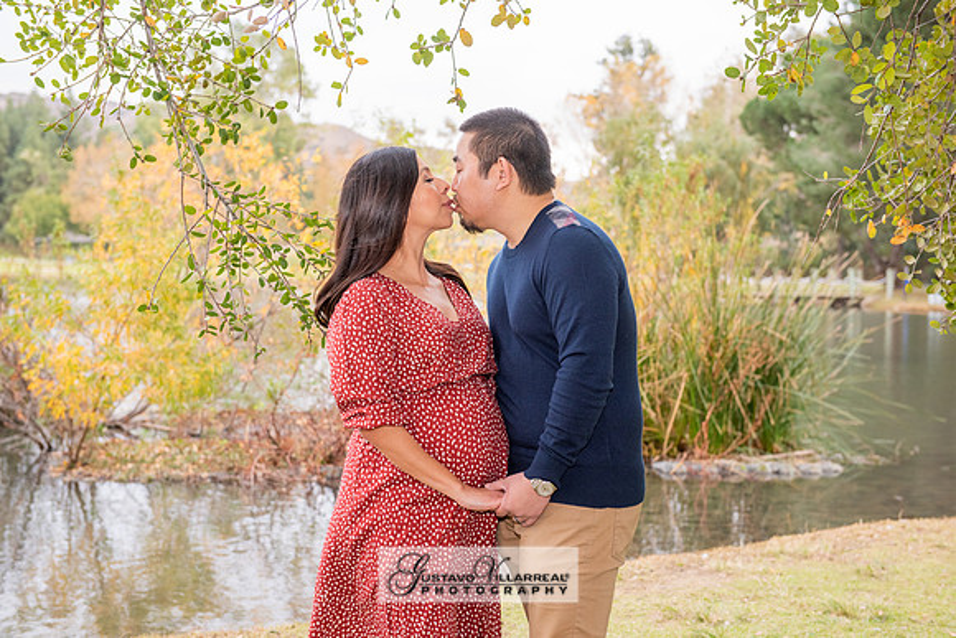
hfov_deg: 34.5
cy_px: 319
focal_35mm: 58
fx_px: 1541
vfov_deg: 23.4
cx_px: 478
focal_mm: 58
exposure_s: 1/125
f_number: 5
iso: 800
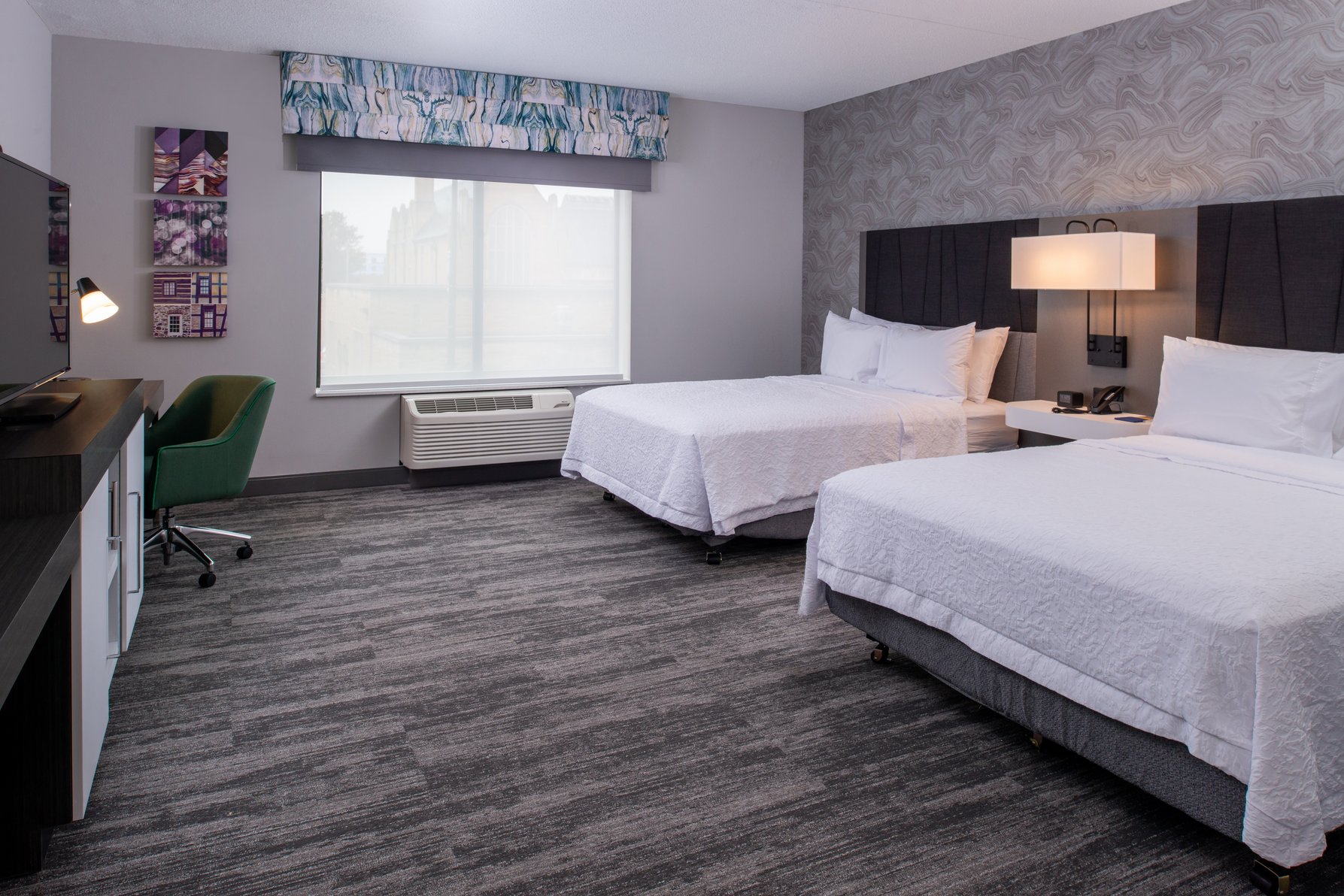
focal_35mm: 24
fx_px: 896
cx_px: 672
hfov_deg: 73.7
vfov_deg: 53.2
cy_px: 448
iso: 640
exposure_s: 1/40
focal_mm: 24
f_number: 11
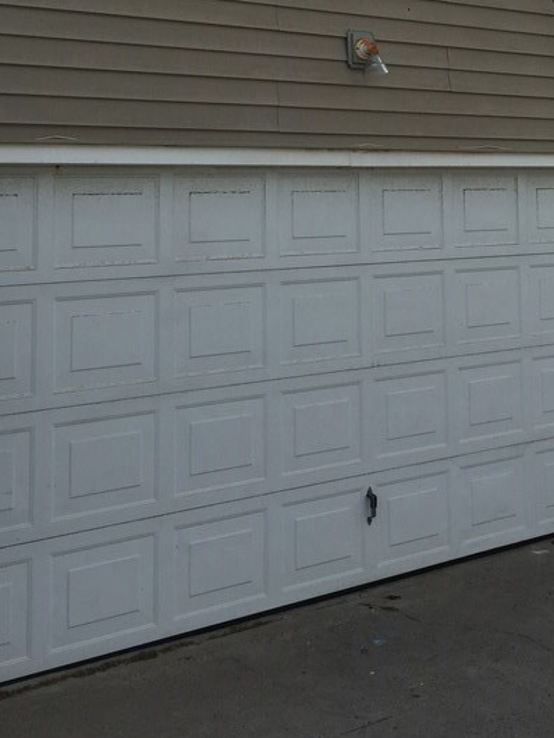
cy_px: 109
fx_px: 1194
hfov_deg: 25.9
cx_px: 380
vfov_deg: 33.0
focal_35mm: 56
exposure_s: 1/2198
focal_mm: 4.15
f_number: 2.2
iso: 32
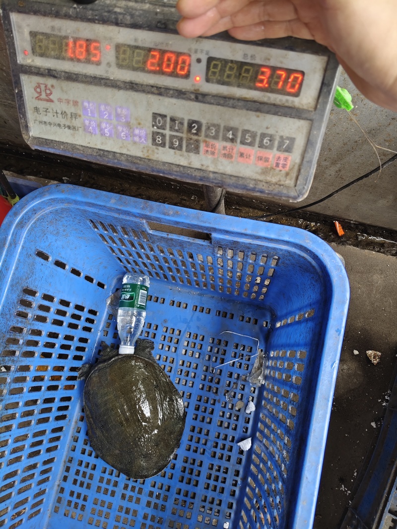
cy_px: 264
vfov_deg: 67.3
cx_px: 198
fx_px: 398
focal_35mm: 26
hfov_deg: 53.1
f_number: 1.79
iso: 132
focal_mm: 4.84
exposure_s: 1/100
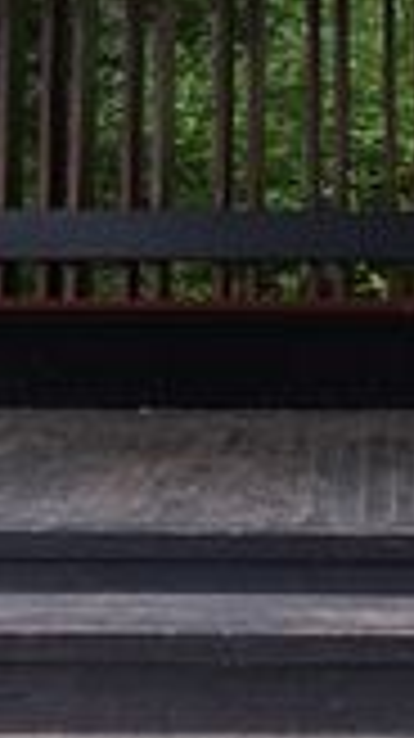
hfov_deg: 9.0
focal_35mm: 134
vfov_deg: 15.4
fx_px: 2621
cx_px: 272
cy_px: -158
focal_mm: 30
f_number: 4
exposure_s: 1/160
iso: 200
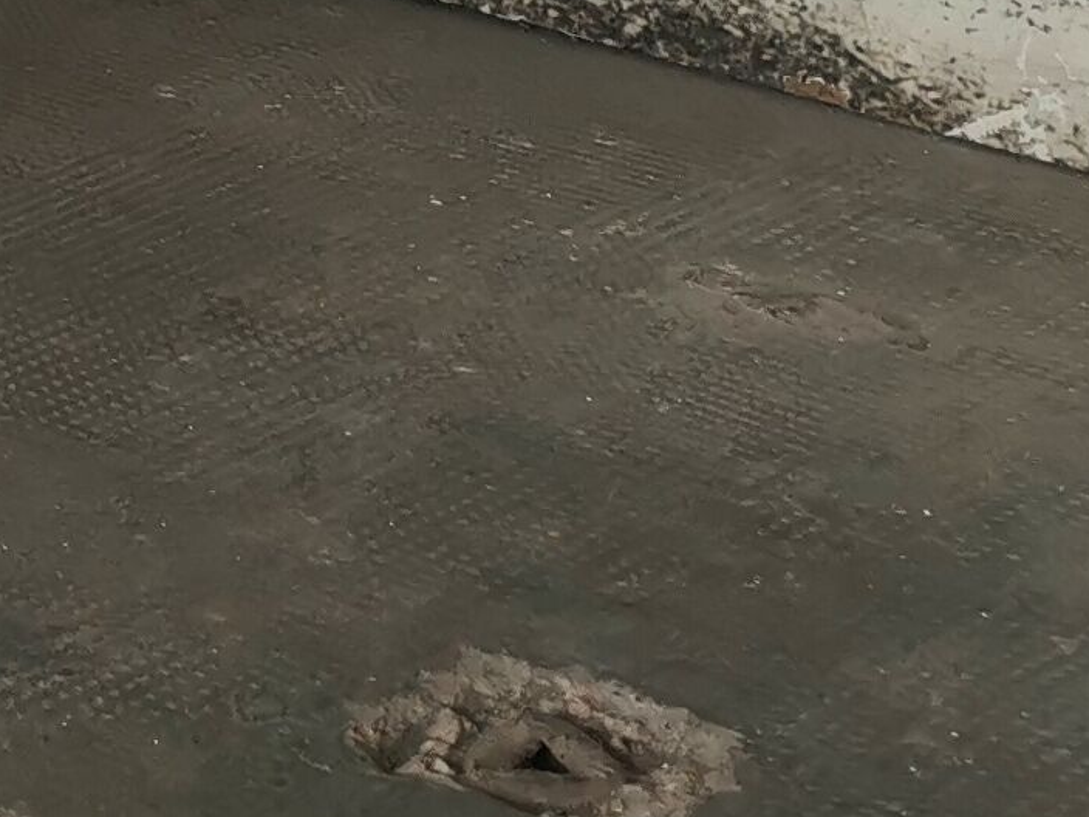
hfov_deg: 11.6
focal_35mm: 140
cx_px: -1517
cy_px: -914
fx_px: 4404
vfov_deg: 9.7
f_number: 1.6
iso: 50
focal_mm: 5.56
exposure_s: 1/120
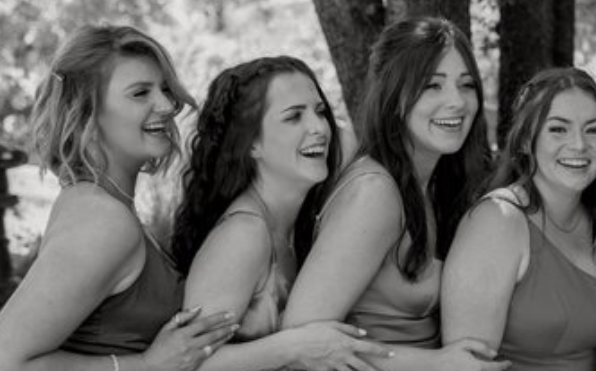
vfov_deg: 15.0
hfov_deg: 23.1
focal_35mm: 86
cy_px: 308
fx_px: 1396
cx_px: 596
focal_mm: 35
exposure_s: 1/1250
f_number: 2.5
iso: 200
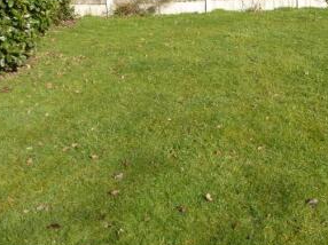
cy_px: 13
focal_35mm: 49
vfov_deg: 28.2
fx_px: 464
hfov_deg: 35.4
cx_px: 324
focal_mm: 4.3
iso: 100
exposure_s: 1/500
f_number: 4
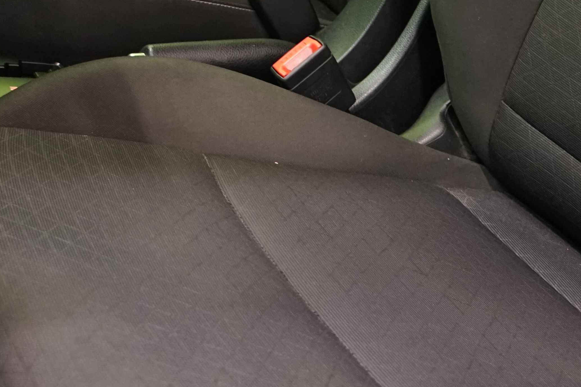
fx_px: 1307
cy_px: -61
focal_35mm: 81
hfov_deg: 25.0
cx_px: 352
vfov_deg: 16.3
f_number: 5
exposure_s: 1/20
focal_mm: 28
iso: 2000
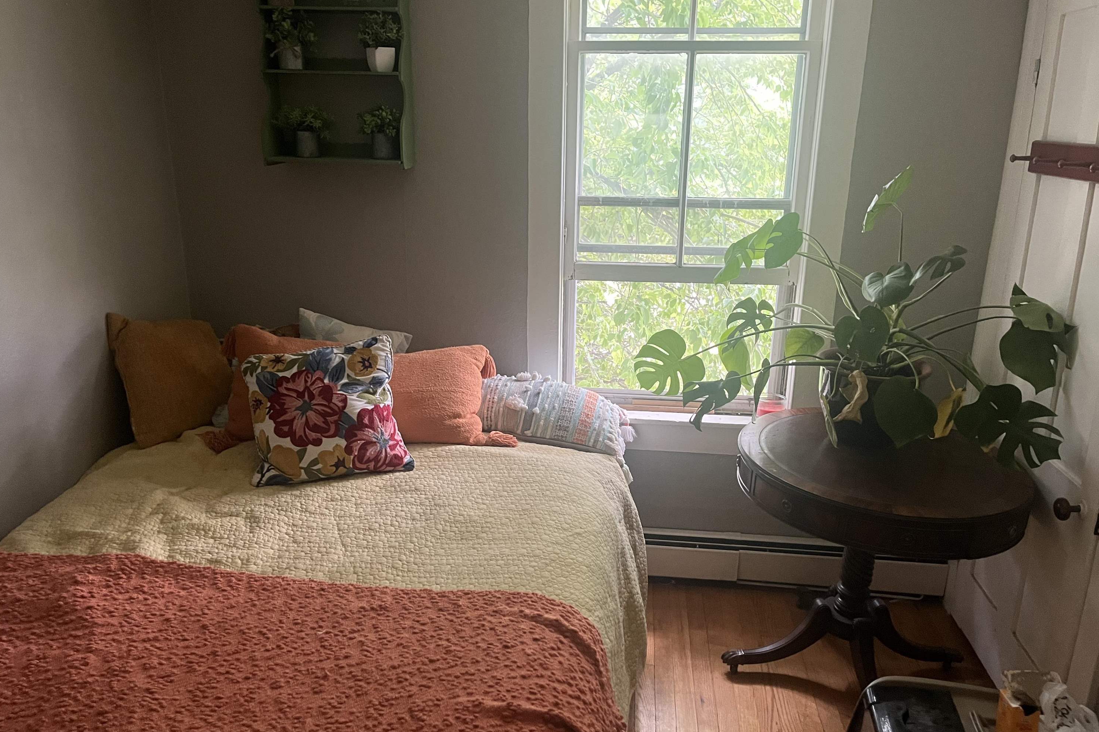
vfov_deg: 46.4
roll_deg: -0.6
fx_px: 855
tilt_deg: -16.8
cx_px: 542
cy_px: 385
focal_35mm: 28
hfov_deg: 65.5
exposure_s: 1/60
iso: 400
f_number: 1.6
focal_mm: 5.1
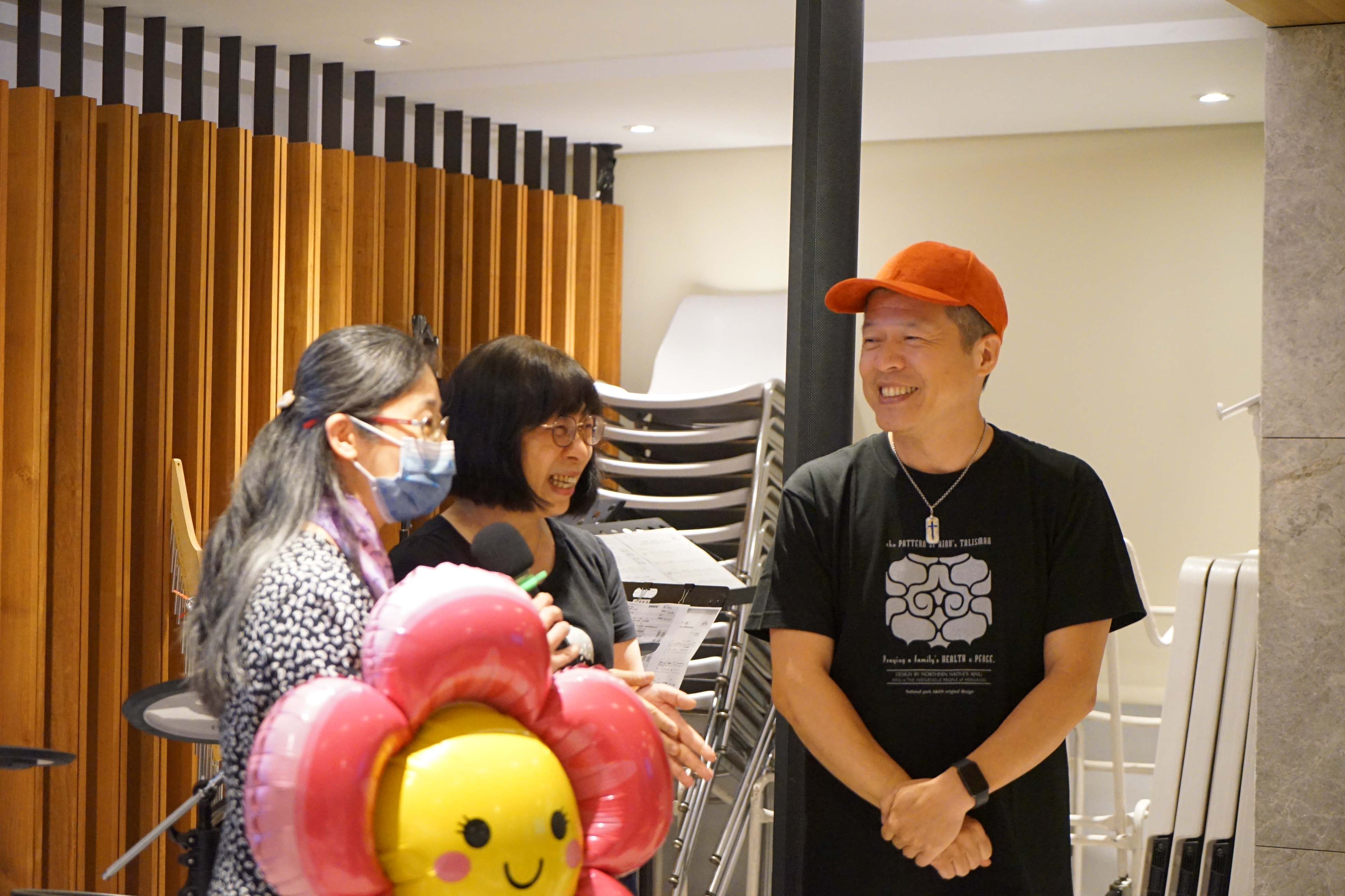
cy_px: 448
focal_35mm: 70
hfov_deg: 28.8
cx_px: 672
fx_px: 2615
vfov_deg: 19.5
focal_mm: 70
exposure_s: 1/160
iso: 6400
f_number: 4
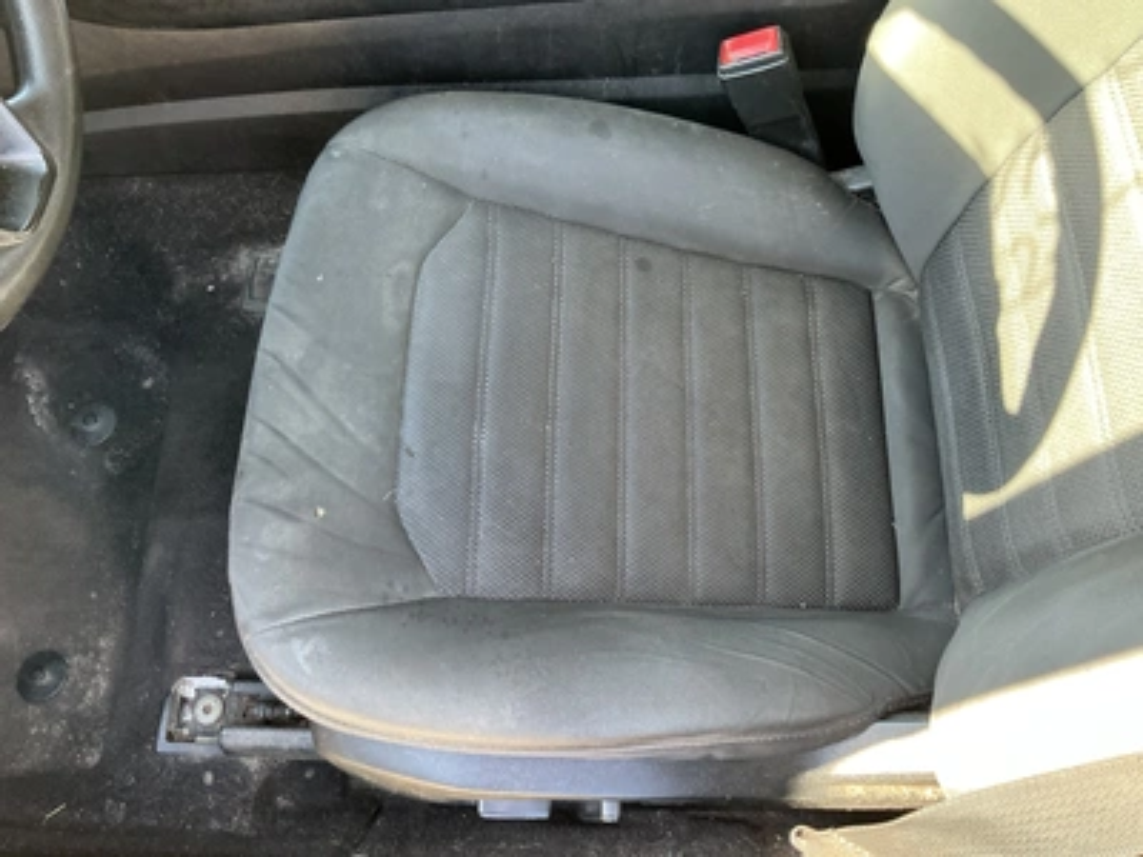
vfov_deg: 49.7
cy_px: 428
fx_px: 925
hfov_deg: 63.4
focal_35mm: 28
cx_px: 572
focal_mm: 3
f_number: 1.8
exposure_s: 1/60
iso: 125
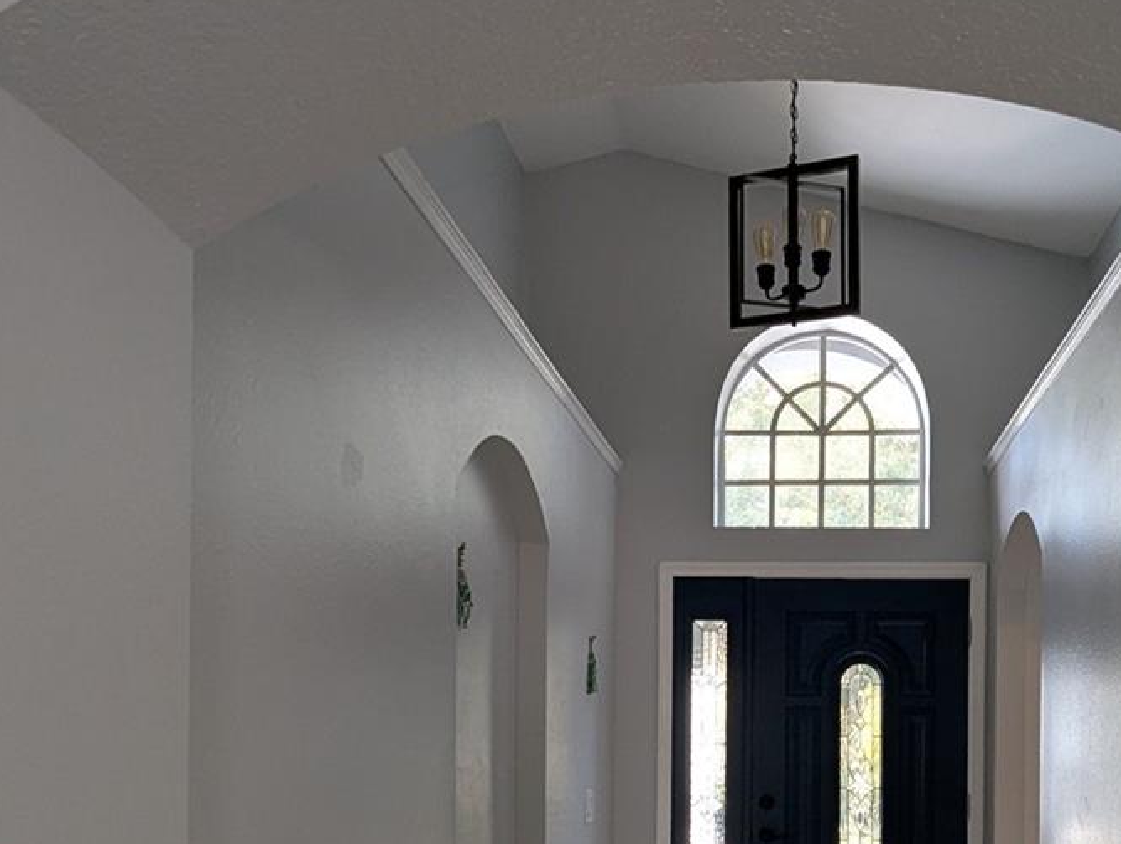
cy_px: 716
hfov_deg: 56.8
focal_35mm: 31
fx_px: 1005
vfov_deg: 42.7
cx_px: 762
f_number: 2.2
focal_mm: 1.95
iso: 50
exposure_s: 1/24
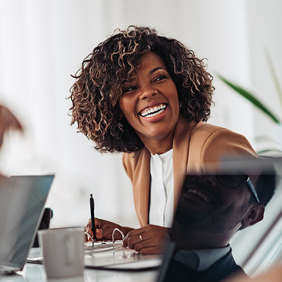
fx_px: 1097
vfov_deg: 14.7
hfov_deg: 14.6
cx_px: 116
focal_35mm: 119
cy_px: 139
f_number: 1.4
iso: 160
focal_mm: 85
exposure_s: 1/400
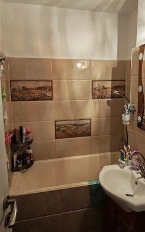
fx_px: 164
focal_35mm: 26
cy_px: 114
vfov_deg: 70.4
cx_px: 82
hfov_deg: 47.6
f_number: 2
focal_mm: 6.83
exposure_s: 1/50
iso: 250
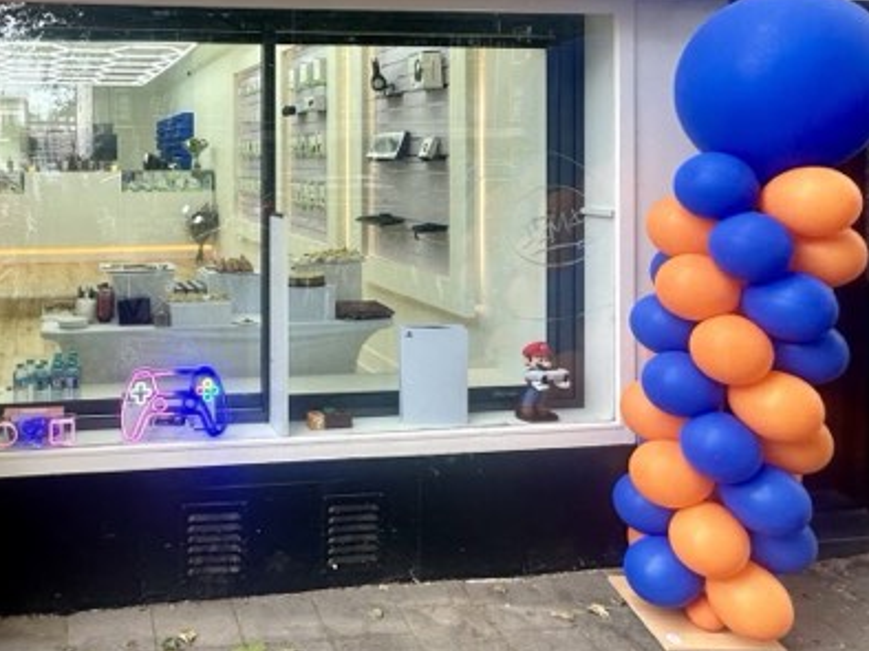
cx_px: 172
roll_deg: -0.2
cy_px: 169
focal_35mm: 32
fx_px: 803
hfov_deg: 53.1
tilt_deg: -1.1
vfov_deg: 42.8
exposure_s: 1/139
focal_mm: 2.22
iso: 40
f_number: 2.2
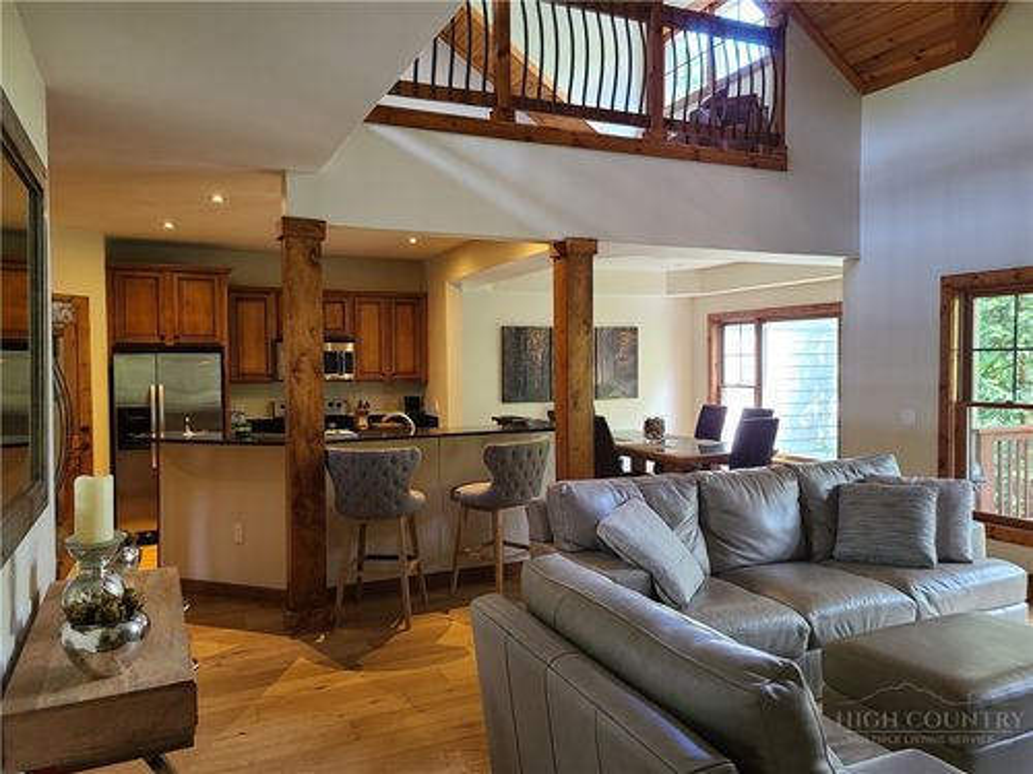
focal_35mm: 26
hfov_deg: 67.3
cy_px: 387
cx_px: 516
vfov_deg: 53.1
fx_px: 776
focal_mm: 5.4
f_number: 1.8
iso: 250
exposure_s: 1/59
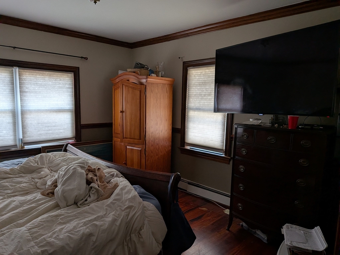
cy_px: 128
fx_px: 236
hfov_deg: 71.6
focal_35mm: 24
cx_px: 170
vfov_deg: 56.8
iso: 95
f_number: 1.7
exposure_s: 1/72.2
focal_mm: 4.53
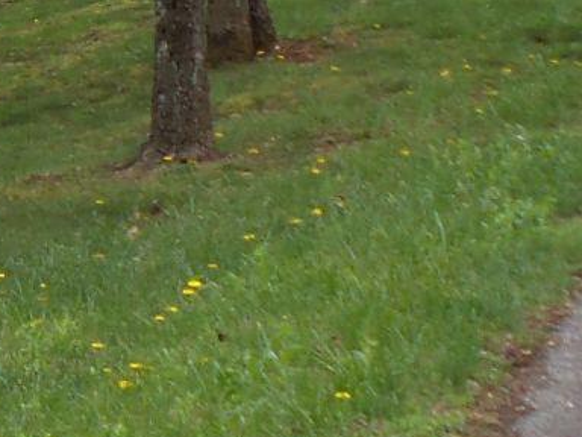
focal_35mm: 204
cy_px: -2
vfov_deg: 7.3
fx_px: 3430
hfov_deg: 8.7
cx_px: -896
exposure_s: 1/500
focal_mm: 6.2
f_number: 3.8
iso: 100
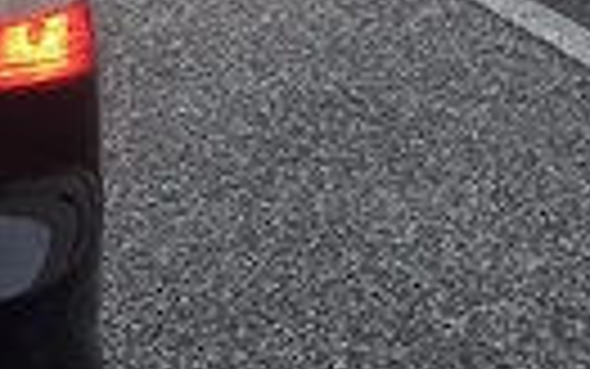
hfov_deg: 12.1
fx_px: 2397
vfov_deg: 8.7
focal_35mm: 149
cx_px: -671
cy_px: -117
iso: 320
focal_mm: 6.3
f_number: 1.7
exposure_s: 1/101
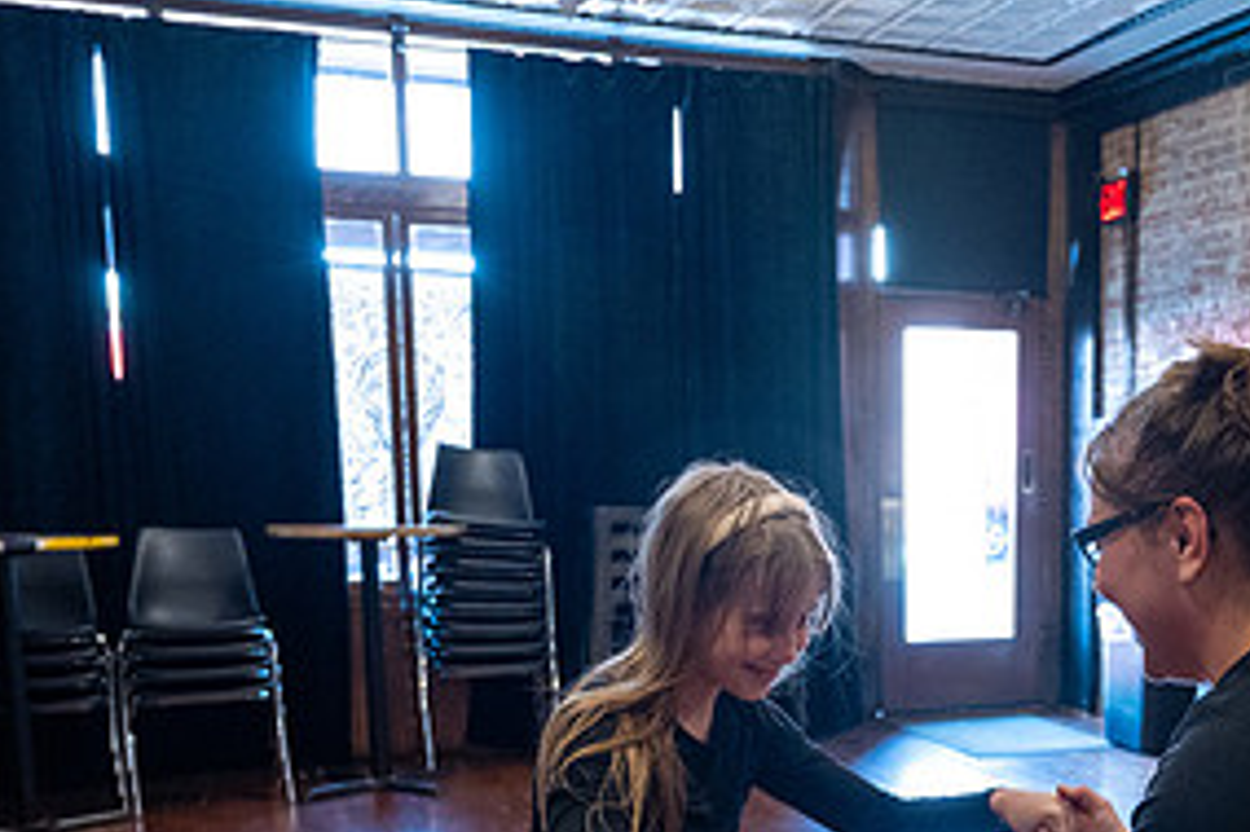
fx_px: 1700
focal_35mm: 49
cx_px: 990
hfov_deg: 38.9
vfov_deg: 26.6
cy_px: 735
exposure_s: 1/125
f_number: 4
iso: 3200
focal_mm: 24
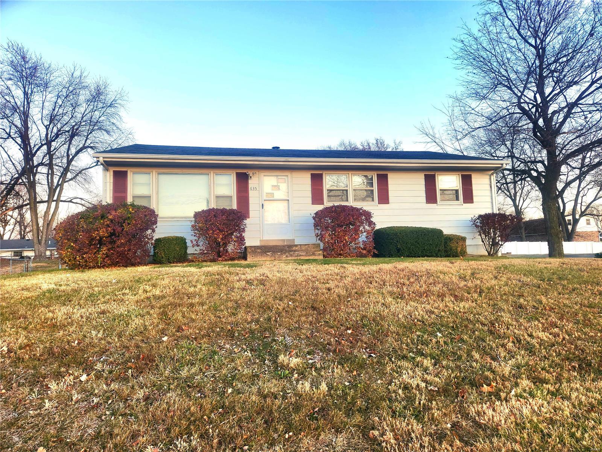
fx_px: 400
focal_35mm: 23
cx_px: 301
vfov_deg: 58.9
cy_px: 226
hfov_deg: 73.9
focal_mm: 5.4
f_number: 1.8
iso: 80
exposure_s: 1/182
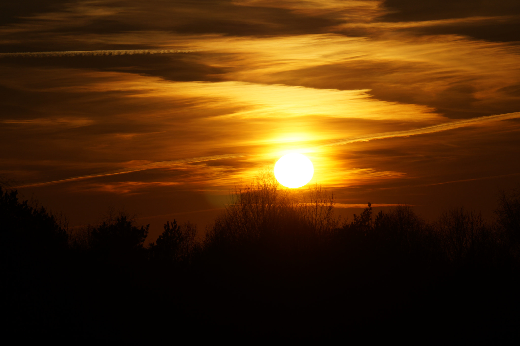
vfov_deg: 5.1
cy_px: 173
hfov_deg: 7.6
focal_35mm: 270
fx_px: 3898
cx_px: 260
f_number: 9
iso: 100
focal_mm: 180
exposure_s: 1/1000
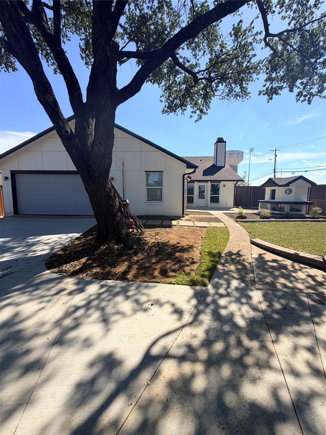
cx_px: 163
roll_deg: -1.3
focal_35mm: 14
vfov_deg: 102.1
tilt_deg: -6.6
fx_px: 176
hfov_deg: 85.7
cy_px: 218
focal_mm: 2.22
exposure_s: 1/770
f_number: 2.2
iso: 20
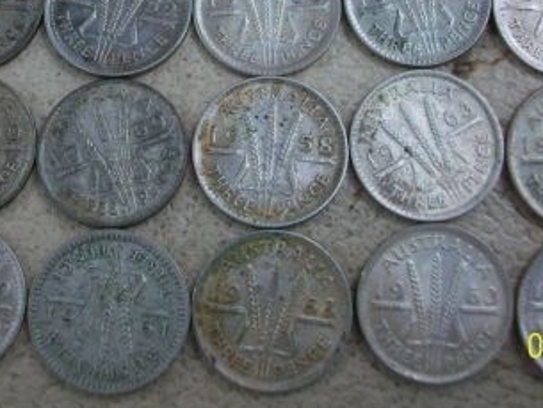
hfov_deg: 30.6
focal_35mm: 63
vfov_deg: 22.7
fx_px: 989
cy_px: 34
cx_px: 210
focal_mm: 5.7
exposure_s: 1/160
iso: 64
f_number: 2.8
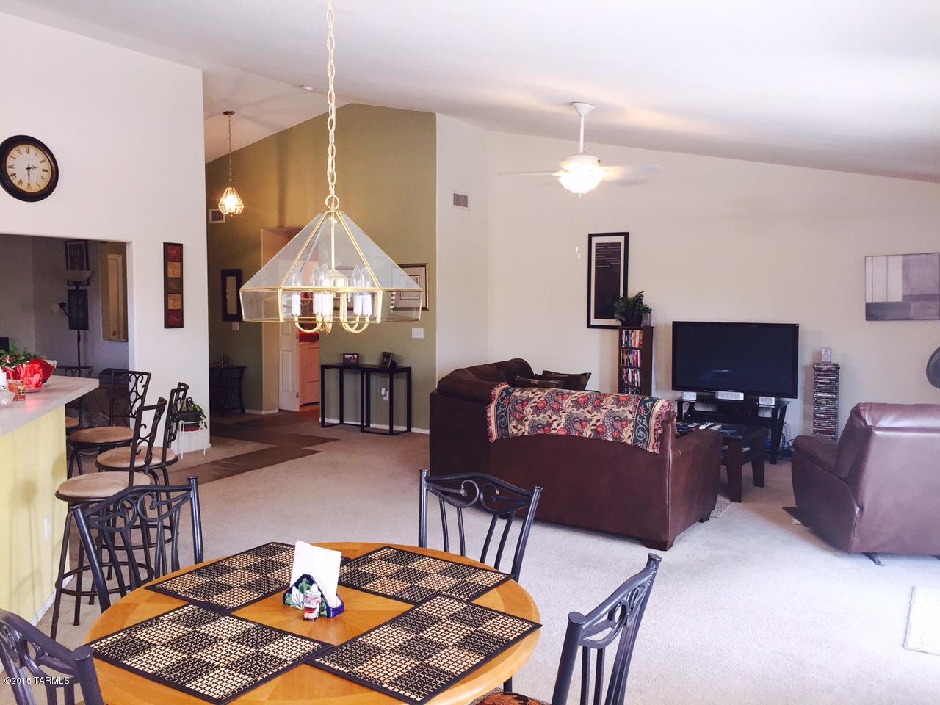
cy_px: 352
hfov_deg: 61.7
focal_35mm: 29
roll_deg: -2.1
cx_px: 470
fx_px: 787
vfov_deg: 48.2
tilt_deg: -5.1
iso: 50
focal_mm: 4.15
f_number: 2.2
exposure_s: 1/30
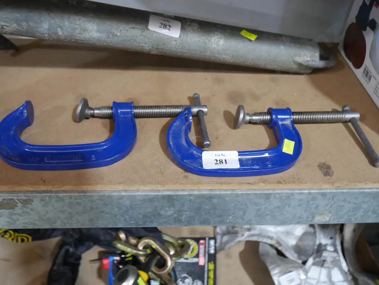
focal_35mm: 32
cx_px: 190
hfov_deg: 56.8
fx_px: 351
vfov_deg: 44.2
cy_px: 142
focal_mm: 16
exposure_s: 1/60
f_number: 3.6
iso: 1000
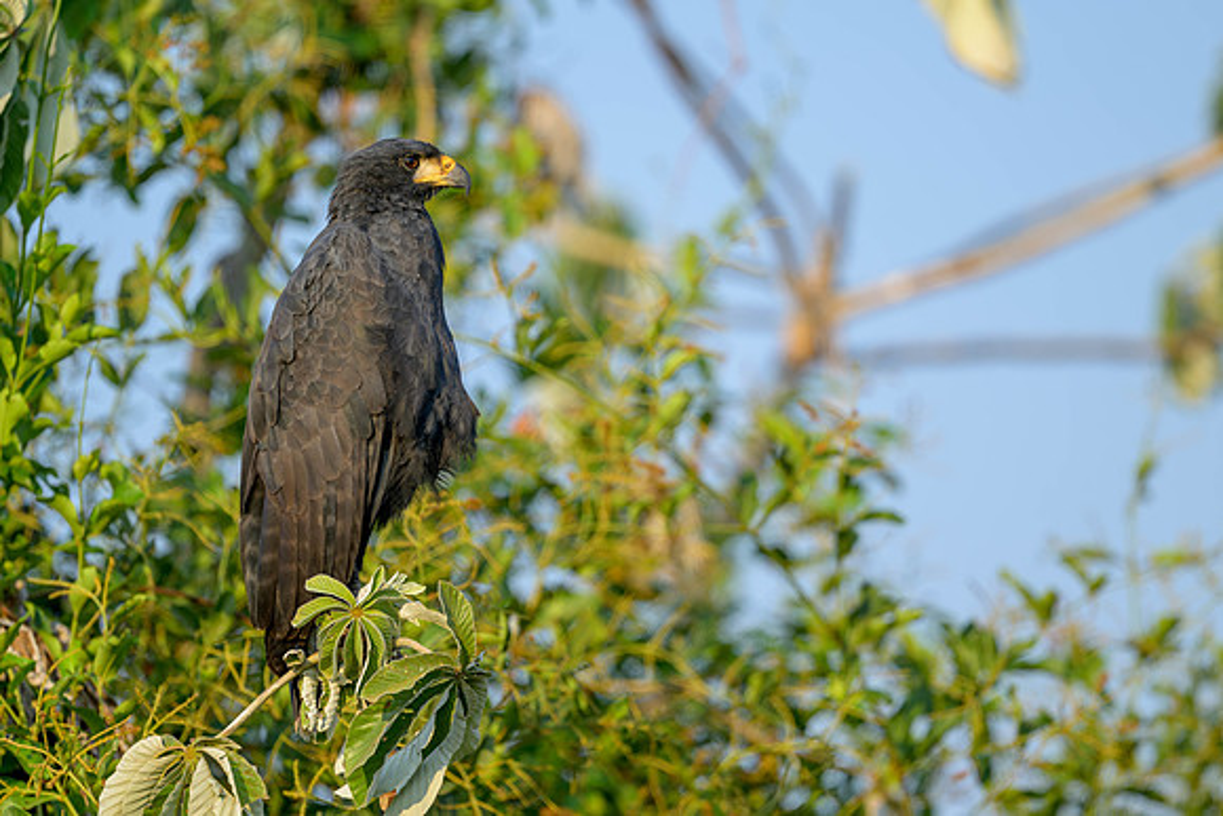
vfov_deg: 2.7
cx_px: 701
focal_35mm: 515
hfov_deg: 4.0
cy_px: 360
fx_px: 17503
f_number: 2.8
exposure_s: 1/640
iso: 80
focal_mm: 400
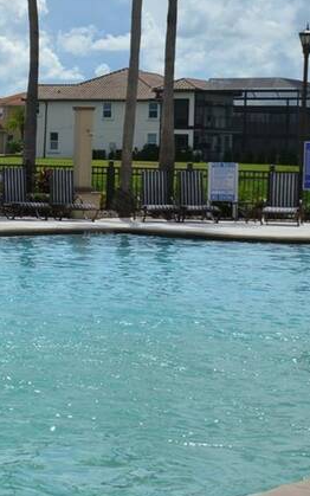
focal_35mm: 105
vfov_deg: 19.8
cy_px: 179
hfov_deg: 11.7
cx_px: -221
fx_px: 1419
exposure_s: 1/400
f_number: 9
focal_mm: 24
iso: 100
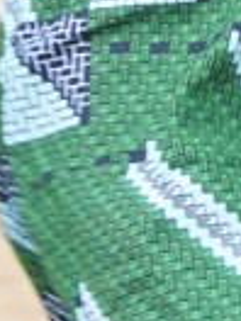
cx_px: 927
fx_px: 4255
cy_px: -192
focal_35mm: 458
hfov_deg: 3.1
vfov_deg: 4.3
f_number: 4
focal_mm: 35
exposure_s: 1/160
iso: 125
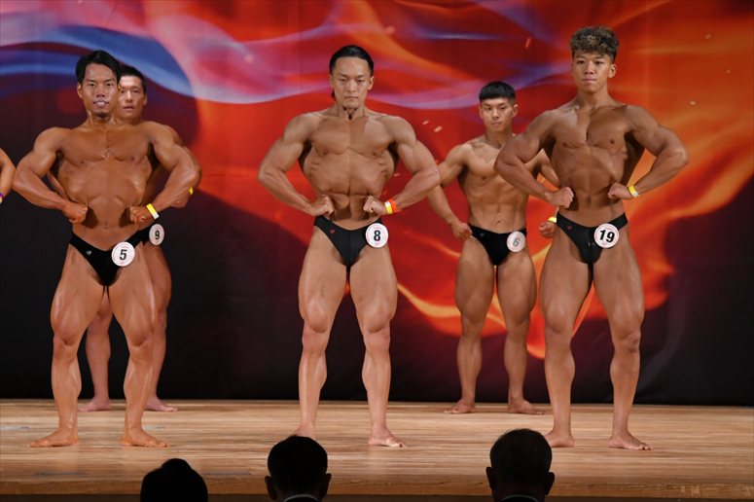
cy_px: 251
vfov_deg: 6.1
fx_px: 4710
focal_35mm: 225
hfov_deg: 9.2
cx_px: 377
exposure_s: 1/400
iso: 3200
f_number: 5.6
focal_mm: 150
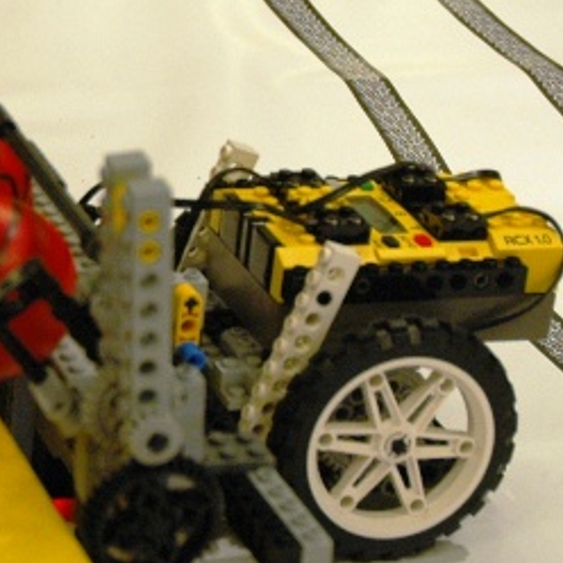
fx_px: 2885
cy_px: 138
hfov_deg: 10.8
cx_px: -199
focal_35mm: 157
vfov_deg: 11.1
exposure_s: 1/80
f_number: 4.5
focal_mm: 29
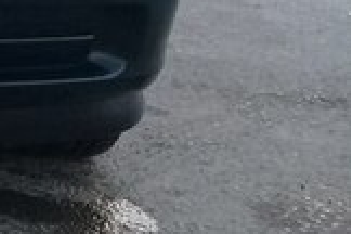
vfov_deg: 10.2
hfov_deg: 13.4
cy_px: -88
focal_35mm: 131
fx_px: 1277
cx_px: -360
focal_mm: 3.3
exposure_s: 1/33
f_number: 2.2
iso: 80
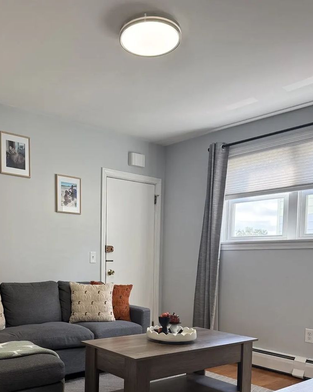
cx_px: 109
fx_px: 394
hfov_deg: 42.8
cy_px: 284
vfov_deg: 51.1
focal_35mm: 34
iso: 125
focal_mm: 6.76
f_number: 1.78
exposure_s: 1/149
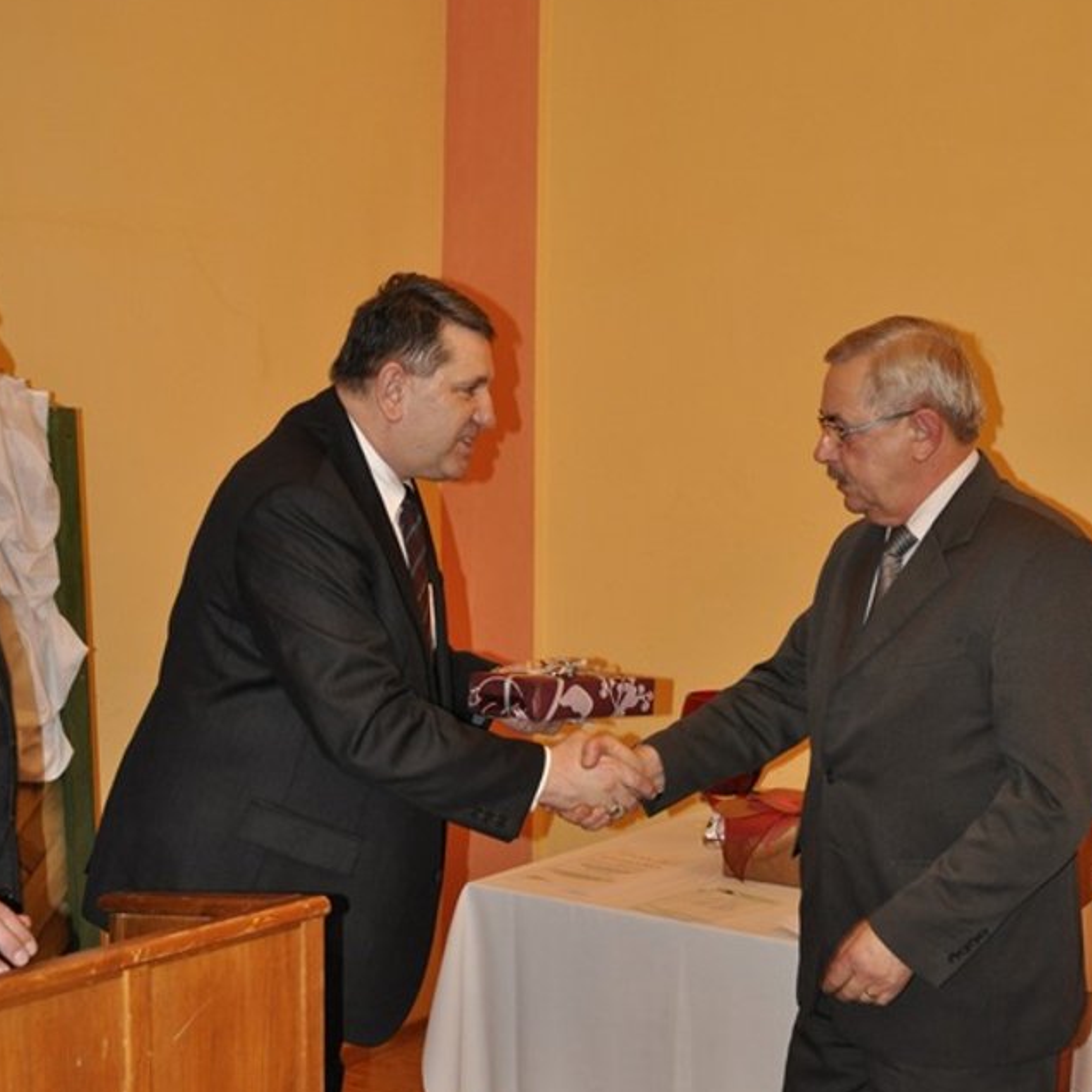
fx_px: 1820
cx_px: 549
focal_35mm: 51
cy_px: 733
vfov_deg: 33.1
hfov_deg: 33.4
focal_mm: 26
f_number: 4
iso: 800
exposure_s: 1/60
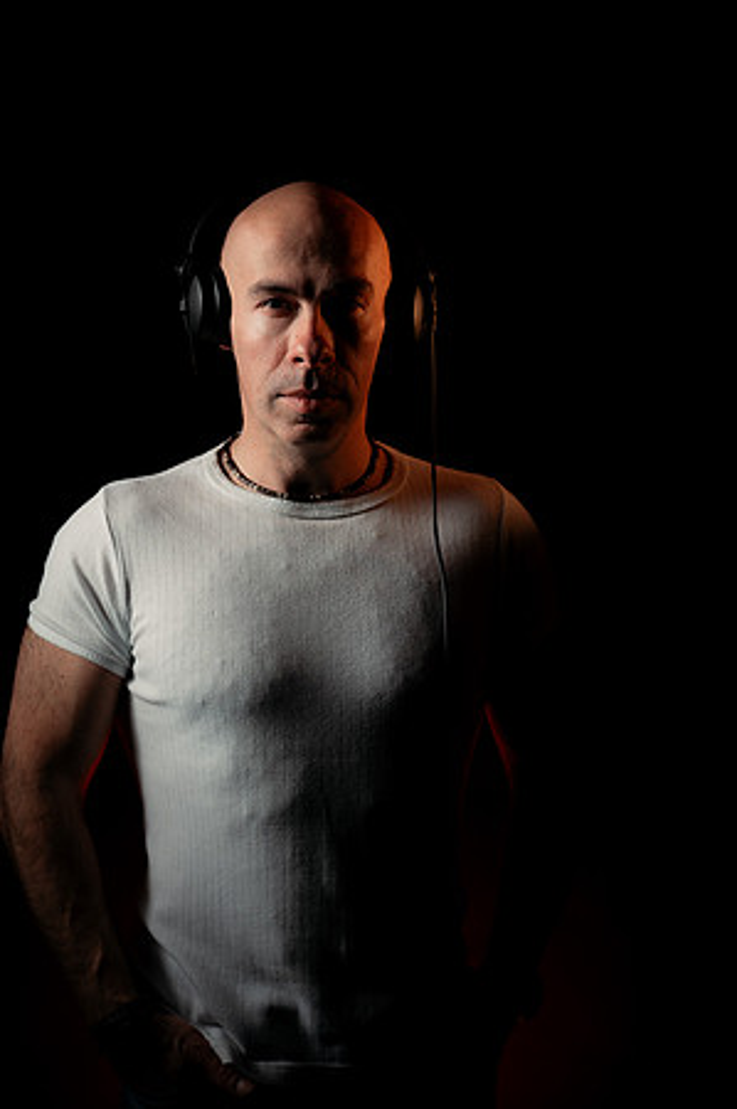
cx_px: 368
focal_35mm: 67
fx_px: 2062
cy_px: 554
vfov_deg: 30.1
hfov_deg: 20.3
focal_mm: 67
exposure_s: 1/160
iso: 100
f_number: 4.5
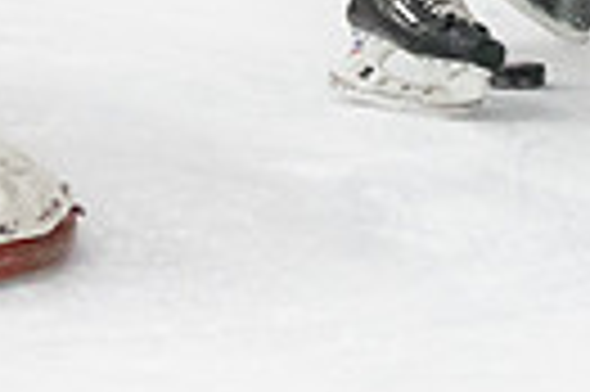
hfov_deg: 3.1
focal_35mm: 673
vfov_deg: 2.0
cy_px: -359
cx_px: 783
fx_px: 11016
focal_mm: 92
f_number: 2.8
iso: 4000
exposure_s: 1/800
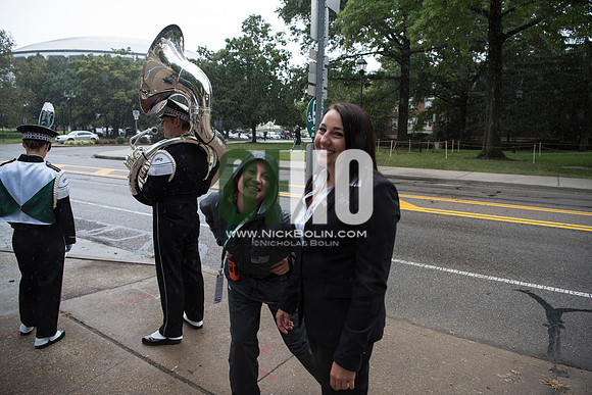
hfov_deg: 73.7
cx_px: 296
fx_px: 395
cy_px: 198
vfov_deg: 53.2
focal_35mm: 24
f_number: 3.5
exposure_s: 1/500
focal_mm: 24
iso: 1600
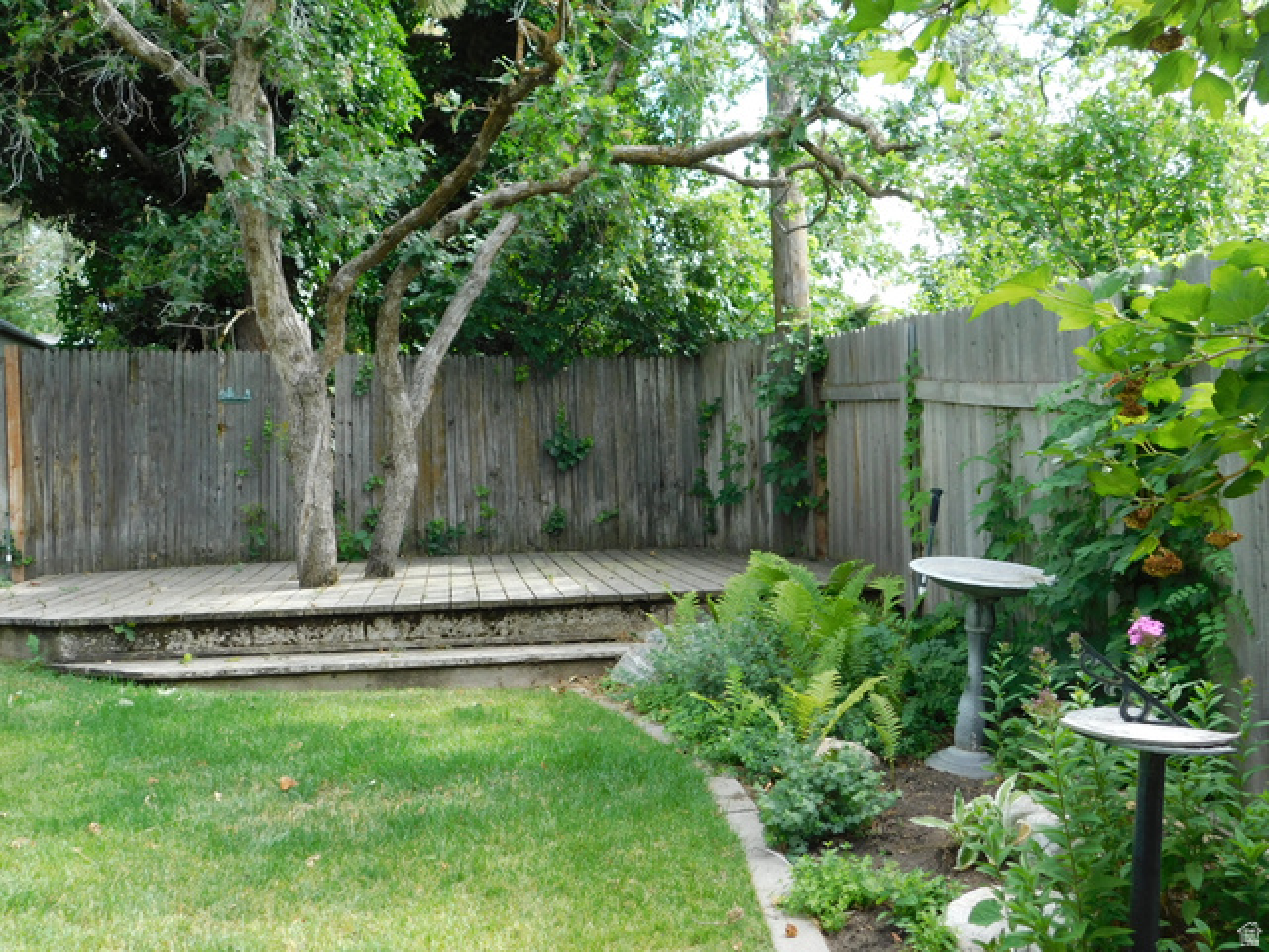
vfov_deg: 39.7
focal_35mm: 36
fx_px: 1320
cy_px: 476
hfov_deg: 51.4
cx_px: 634
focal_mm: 6.3
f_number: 3.5
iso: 125
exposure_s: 1/125
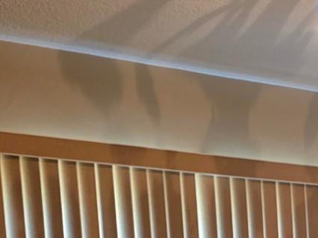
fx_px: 799
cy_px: 433
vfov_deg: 14.8
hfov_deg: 20.1
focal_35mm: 87
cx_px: 444
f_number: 1.7
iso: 640
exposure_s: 1/120
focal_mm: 6.3
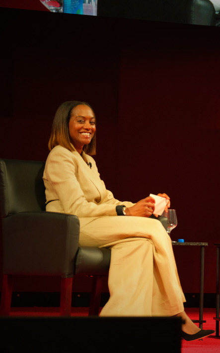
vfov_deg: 12.5
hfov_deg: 7.8
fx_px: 1602
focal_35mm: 167
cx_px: 182
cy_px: 180
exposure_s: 1/105
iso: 1000
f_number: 2.8
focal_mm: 71.5
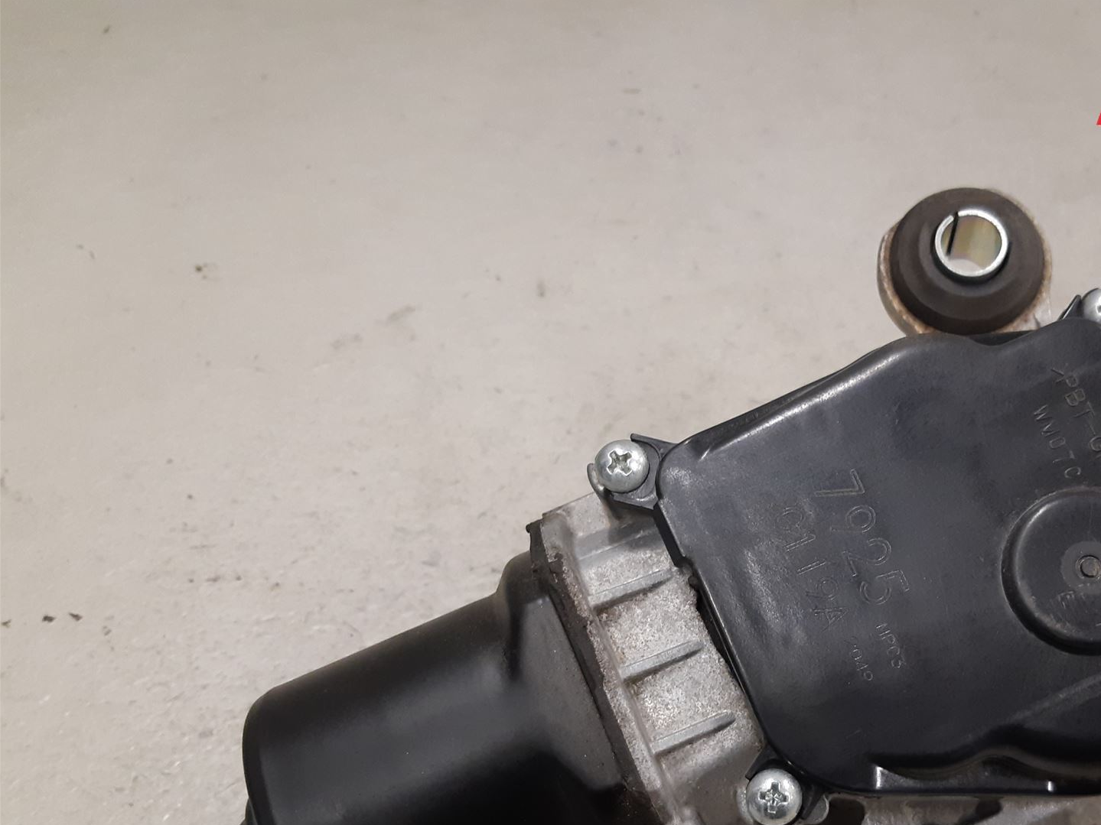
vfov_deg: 38.0
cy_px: 583
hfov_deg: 48.8
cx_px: 783
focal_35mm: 37
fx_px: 1177
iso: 160
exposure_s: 1/50
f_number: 1.7
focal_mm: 3.93
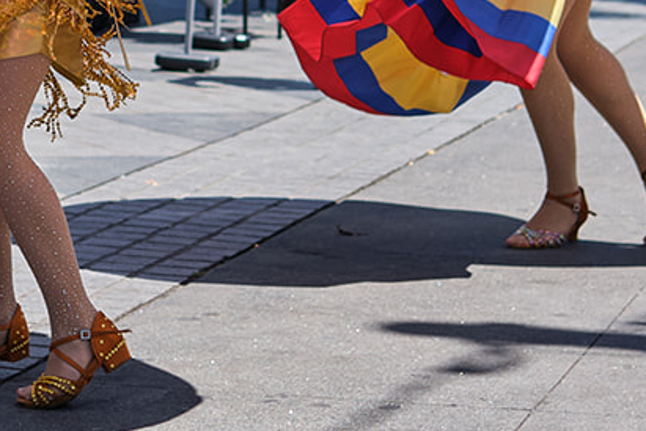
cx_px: 82
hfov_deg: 11.7
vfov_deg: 7.7
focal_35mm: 175
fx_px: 3140
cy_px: -171
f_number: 2.5
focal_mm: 30
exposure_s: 1/2500
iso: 160
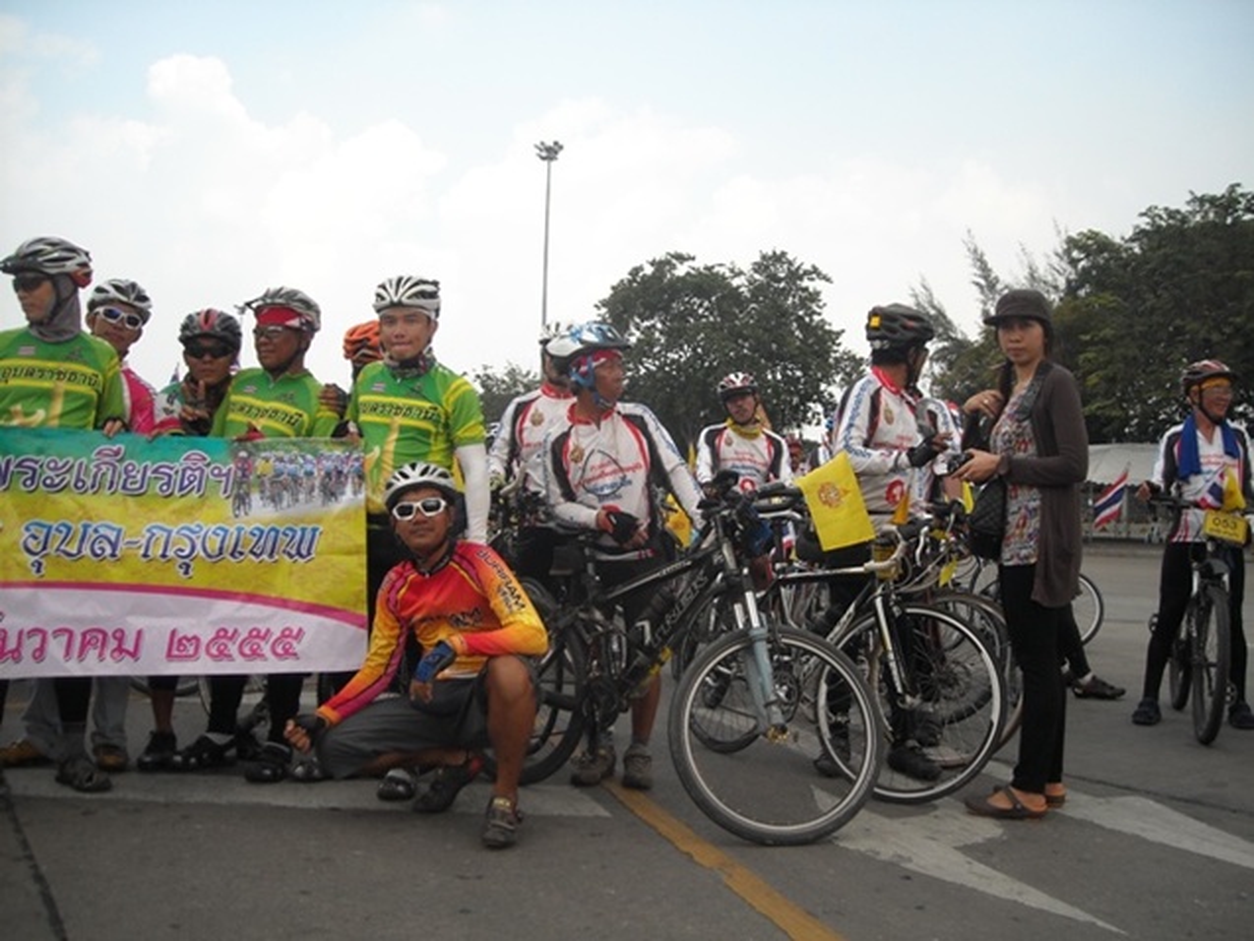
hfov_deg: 52.6
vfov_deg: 40.7
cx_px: 627
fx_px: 1268
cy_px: 470
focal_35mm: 35
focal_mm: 5.7
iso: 64
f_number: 5.6
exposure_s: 1/129
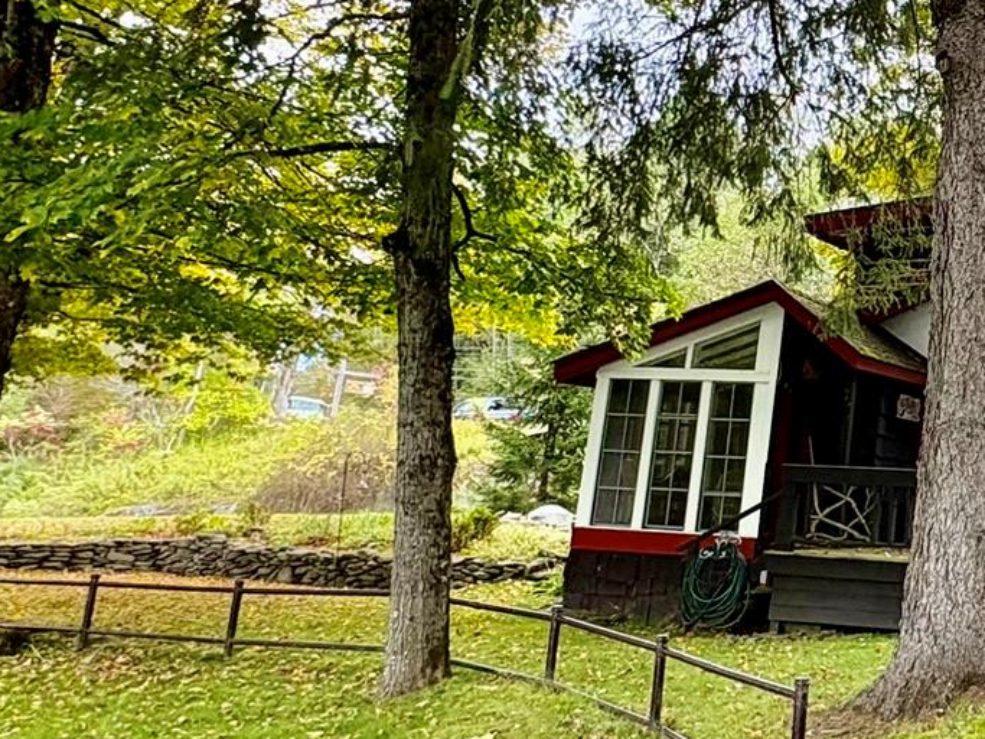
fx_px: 1195
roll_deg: -1.9
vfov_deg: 34.0
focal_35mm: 42
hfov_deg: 36.3
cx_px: 1138
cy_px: 244
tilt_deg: +12.4
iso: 64
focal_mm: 2.22
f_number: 2.2
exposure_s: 1/187
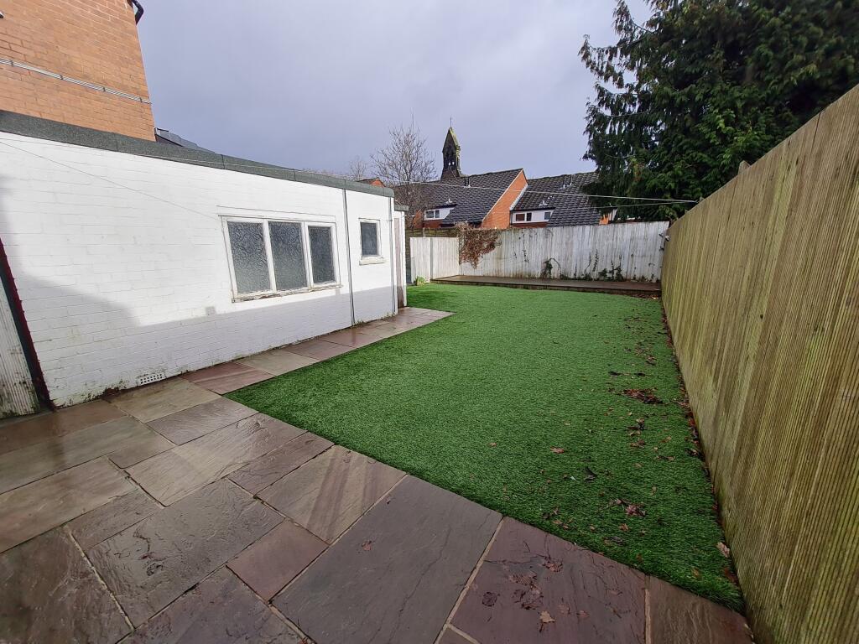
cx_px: 430
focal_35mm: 13
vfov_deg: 89.9
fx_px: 323
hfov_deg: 106.2
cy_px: 322
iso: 50
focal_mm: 1.74
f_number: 2.2
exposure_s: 1/582
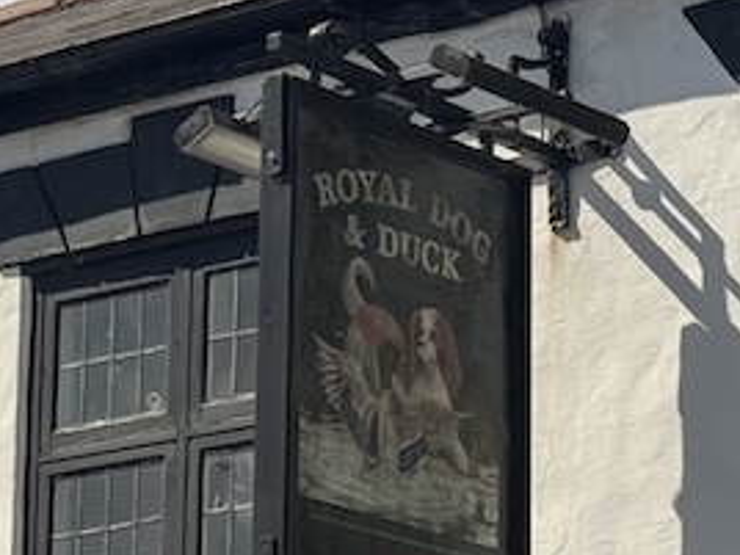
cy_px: 815
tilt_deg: +8.4
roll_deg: -1.1
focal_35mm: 215
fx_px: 4596
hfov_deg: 9.2
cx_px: 458
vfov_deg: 6.8
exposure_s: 1/7143
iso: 64
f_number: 1.78
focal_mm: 6.76
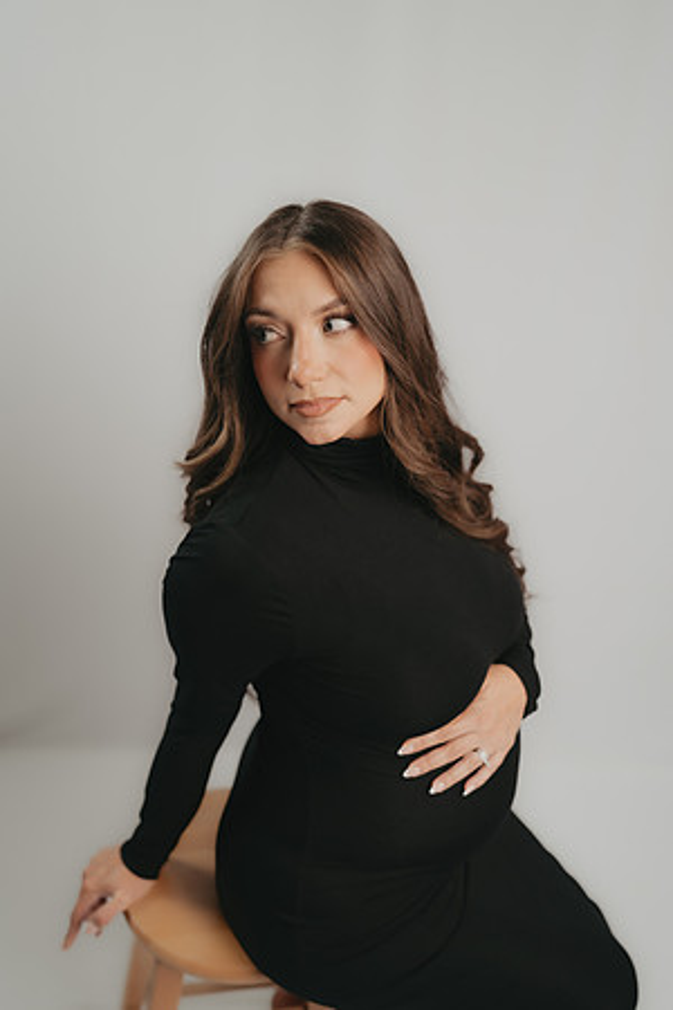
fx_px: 981
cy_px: 505
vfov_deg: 54.4
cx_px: 336
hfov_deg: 37.9
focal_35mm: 35
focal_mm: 35
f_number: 2
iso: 125
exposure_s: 1/200
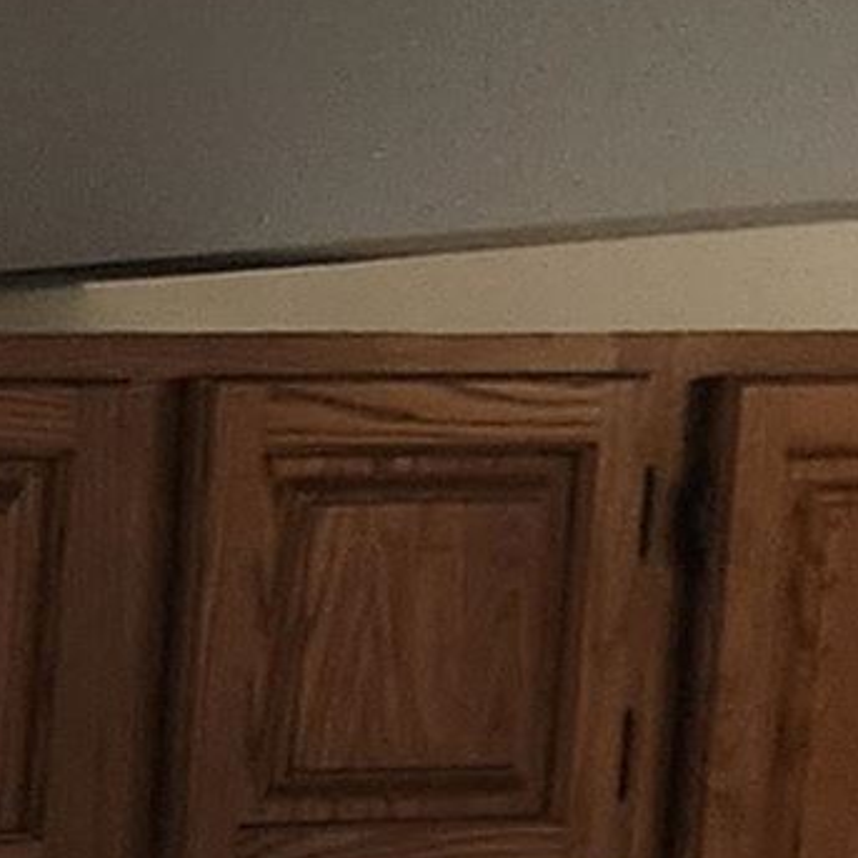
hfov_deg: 7.4
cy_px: 1408
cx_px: -2414
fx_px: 5104
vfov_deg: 9.3
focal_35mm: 182
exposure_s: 1/120
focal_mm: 6.4
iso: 160
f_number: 1.8
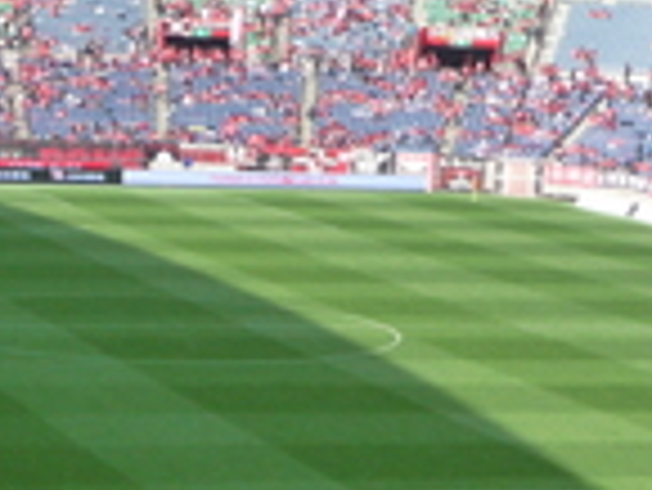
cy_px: 236
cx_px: 31
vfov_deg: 9.3
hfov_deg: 12.3
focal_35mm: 159
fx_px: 2997
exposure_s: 1/320
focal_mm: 9.3
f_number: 4.3
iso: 160
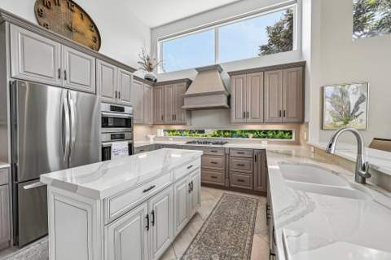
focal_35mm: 14
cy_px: 130
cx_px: 196
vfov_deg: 81.1
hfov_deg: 104.3
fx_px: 152
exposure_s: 1/1250
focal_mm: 14
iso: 2500
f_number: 8
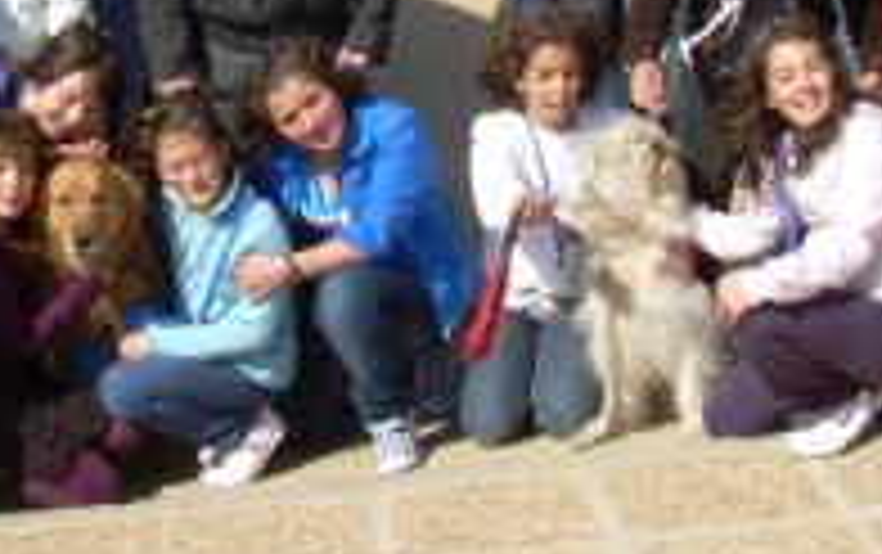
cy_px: -72
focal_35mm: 92
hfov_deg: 22.4
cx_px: 270
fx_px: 2214
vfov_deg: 13.9
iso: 50
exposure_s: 1/386
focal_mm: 6.3
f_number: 4.6
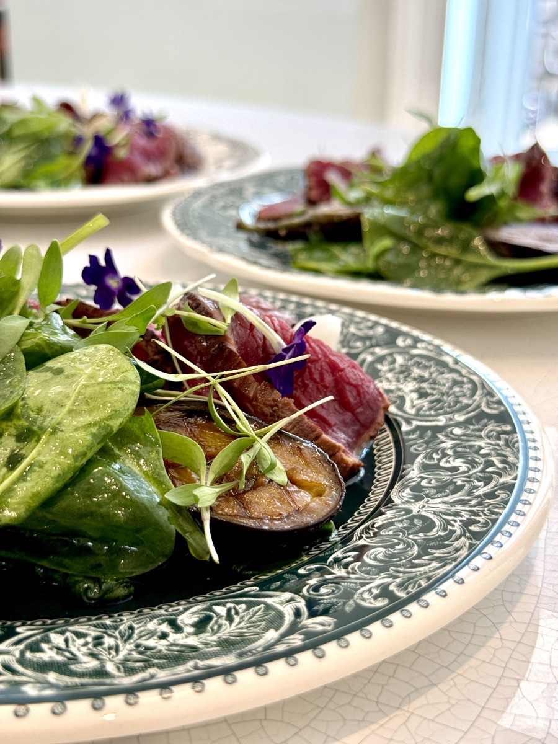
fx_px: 1032
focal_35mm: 48
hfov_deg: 30.3
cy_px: 372
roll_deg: -1.4
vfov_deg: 39.7
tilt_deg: -20.8
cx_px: 279
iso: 80
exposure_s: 1/100
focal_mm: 6.76
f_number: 1.78
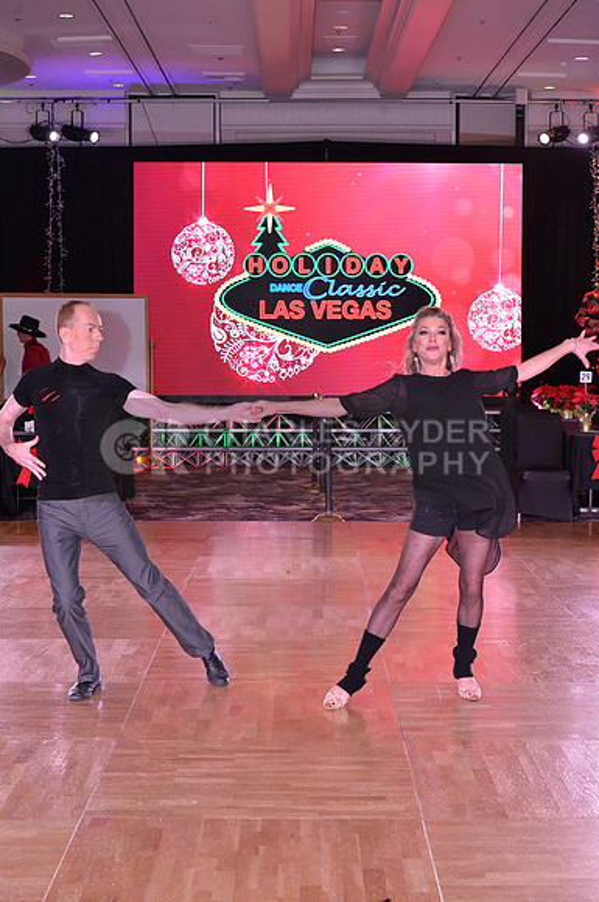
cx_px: 300
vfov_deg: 28.9
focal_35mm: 70
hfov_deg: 19.4
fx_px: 1752
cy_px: 451
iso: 2000
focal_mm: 70
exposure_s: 1/250
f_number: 6.3
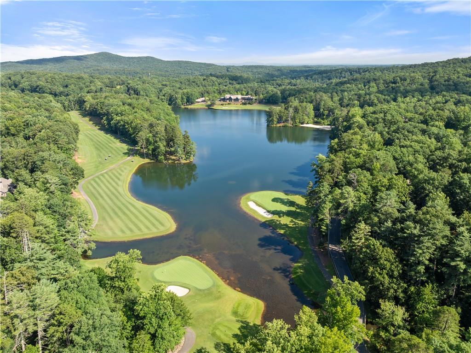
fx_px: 326
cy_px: 176
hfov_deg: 71.6
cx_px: 236
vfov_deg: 56.7
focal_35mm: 24
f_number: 2.8
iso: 100
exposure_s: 1/40
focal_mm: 12.29
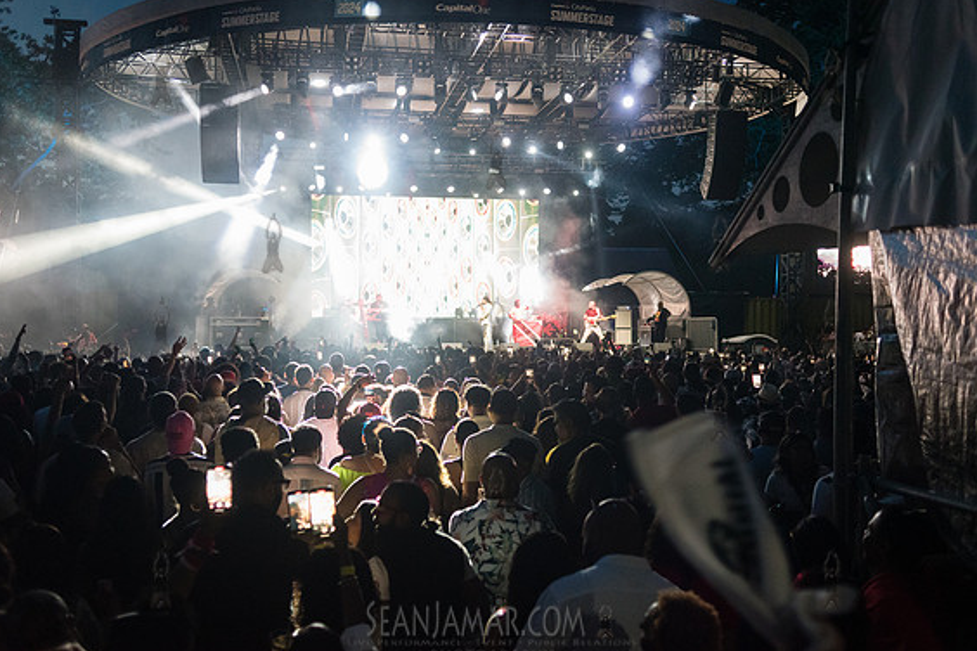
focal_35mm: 36
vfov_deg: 36.9
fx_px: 977
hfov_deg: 53.1
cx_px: 495
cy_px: 326
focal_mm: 35
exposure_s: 1/320
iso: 5000
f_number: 2.5
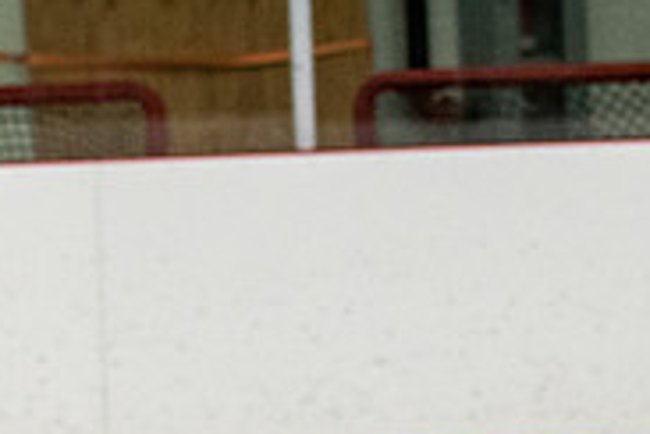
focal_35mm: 571
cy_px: 465
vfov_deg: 2.4
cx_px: -433
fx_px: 10309
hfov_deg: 3.6
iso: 1250
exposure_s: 1/640
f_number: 2.8
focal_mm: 85
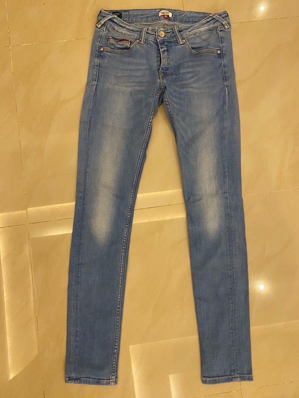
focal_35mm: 26
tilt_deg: -84.3
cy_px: 199
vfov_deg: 67.3
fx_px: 299
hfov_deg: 53.1
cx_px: 150
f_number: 1.8
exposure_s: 1/50
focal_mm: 4.25
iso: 500
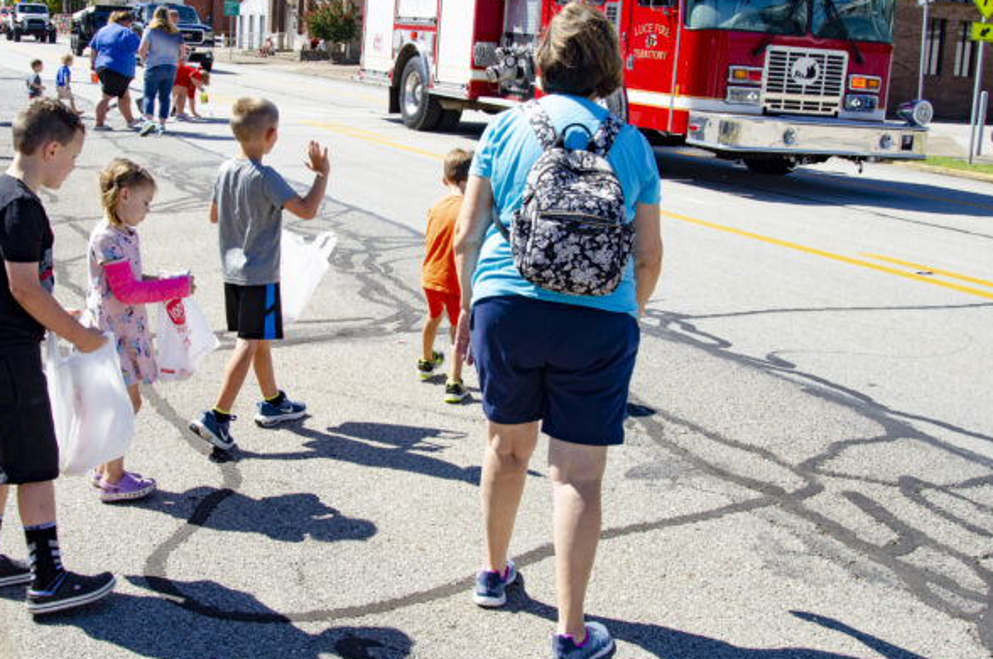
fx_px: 1294
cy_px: 273
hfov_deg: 41.8
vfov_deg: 28.5
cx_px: 407
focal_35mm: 47
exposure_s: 1/250
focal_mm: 24
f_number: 8
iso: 100
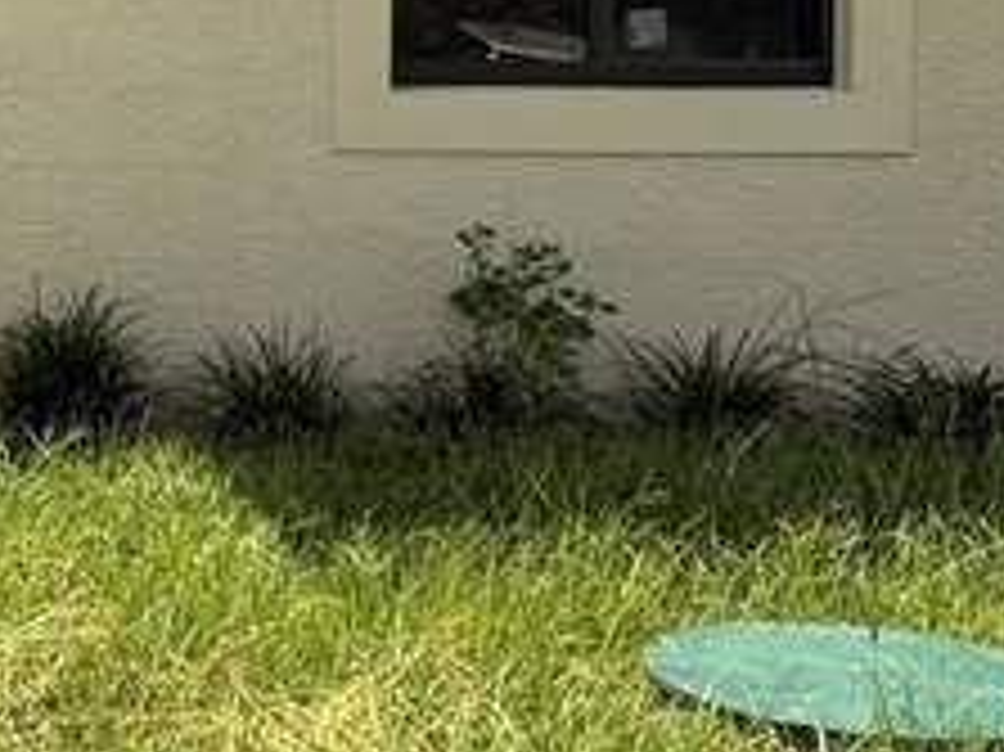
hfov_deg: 20.4
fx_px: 2493
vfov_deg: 16.7
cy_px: -54
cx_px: -378
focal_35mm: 86
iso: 80
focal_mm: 6.76
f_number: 1.78
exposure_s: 1/1250
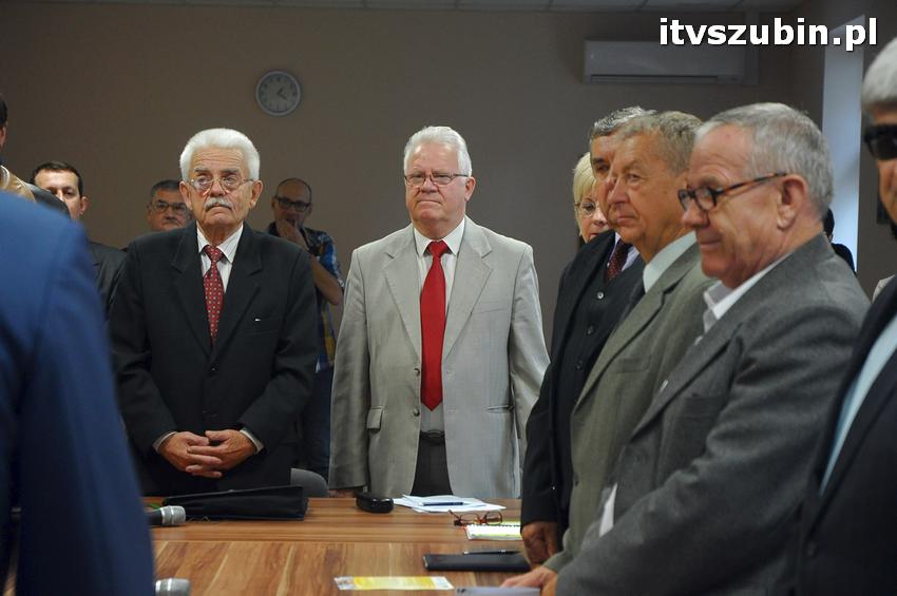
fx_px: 2315
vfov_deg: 14.7
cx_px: 448
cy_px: 298
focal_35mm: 93
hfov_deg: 21.9
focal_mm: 62
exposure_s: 1/50
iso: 1250
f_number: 4.5
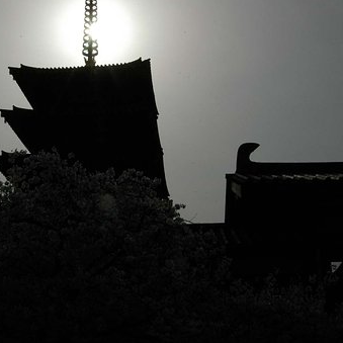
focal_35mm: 54
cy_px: 171
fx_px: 605
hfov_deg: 31.3
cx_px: 100
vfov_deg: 31.6
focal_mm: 28
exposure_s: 1/1500
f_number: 32
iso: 800
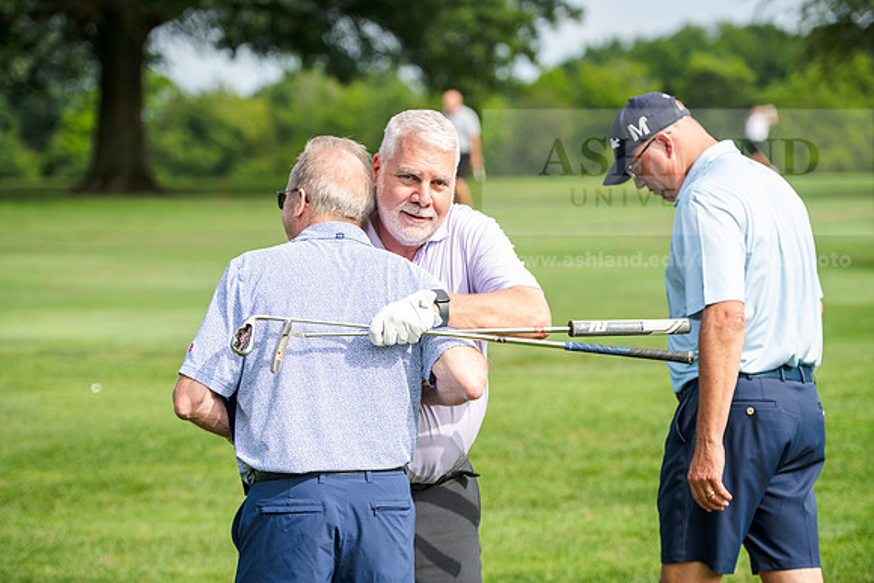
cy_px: 292
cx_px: 437
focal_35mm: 102
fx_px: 2477
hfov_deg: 20.0
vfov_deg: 13.4
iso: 80
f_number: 3.2
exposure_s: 1/500
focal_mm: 102
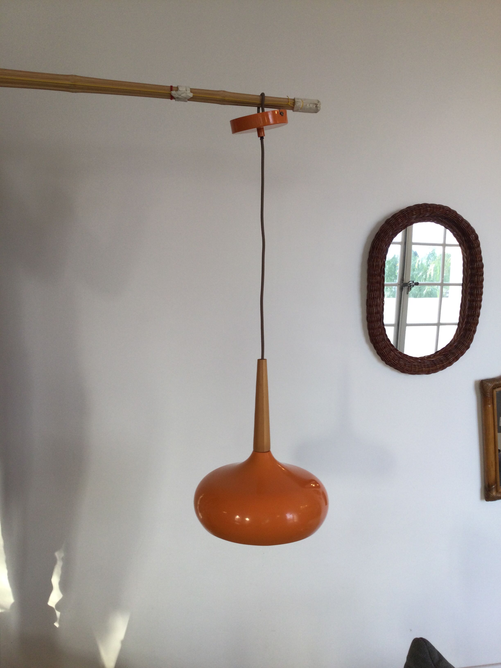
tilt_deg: -6.4
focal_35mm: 31
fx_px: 598
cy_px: 334
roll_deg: +0.1
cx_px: 250
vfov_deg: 58.4
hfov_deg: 45.4
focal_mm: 3.3
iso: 25
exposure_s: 1/50
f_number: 2.4
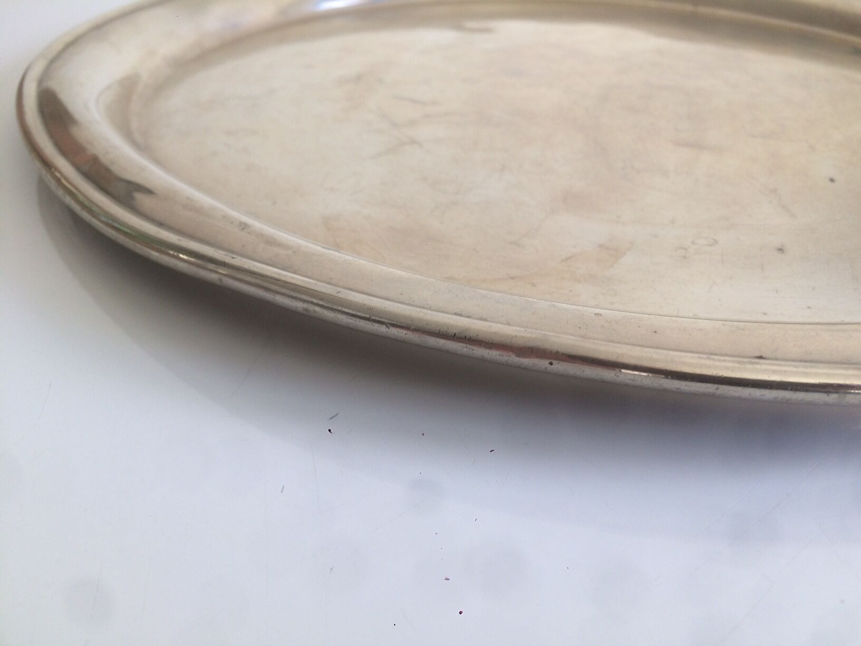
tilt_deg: -32.1
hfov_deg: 61.7
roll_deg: -3.7
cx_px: 430
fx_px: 721
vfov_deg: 48.2
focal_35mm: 29
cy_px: 323
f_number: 2.2
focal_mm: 4.15
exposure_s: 1/50
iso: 40
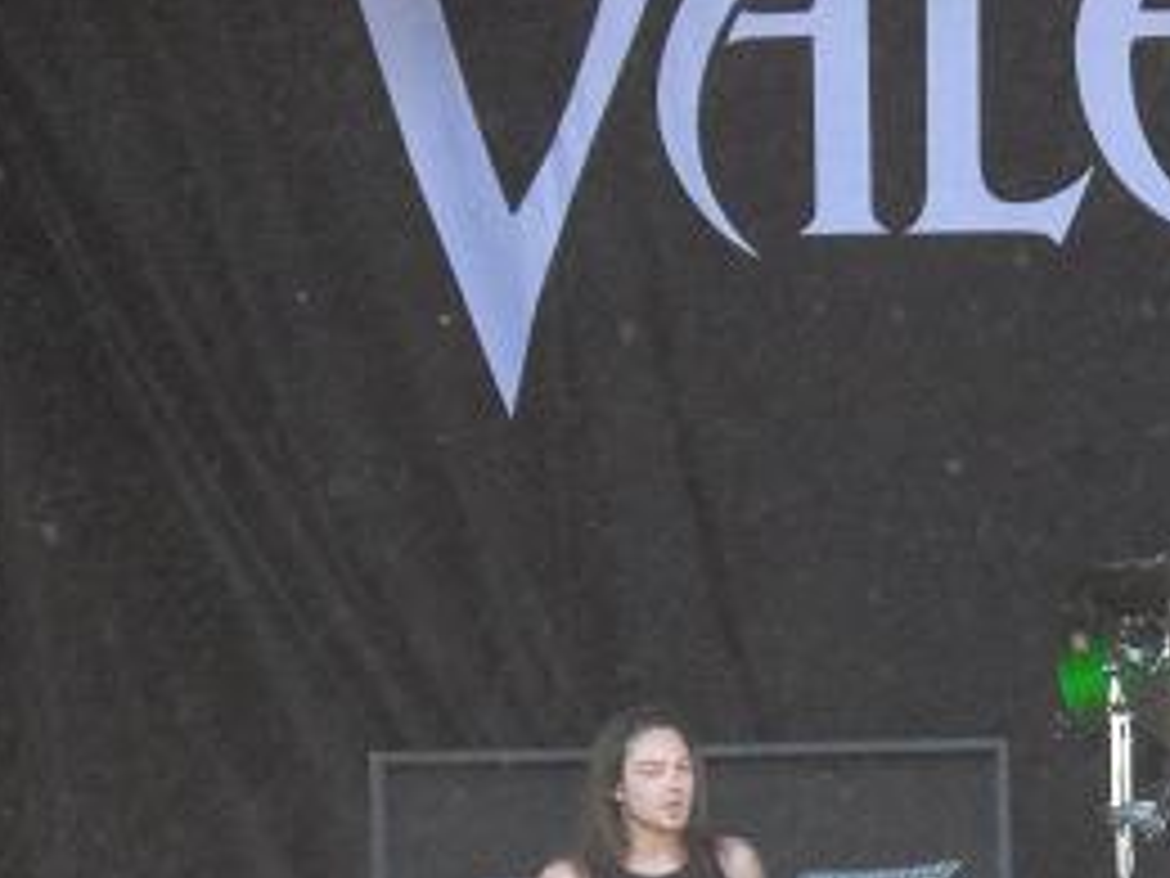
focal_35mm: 348
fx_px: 11762
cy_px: 977
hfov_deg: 5.7
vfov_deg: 4.3
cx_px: 1336
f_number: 5.4
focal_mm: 23.7
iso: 400
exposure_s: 1/160
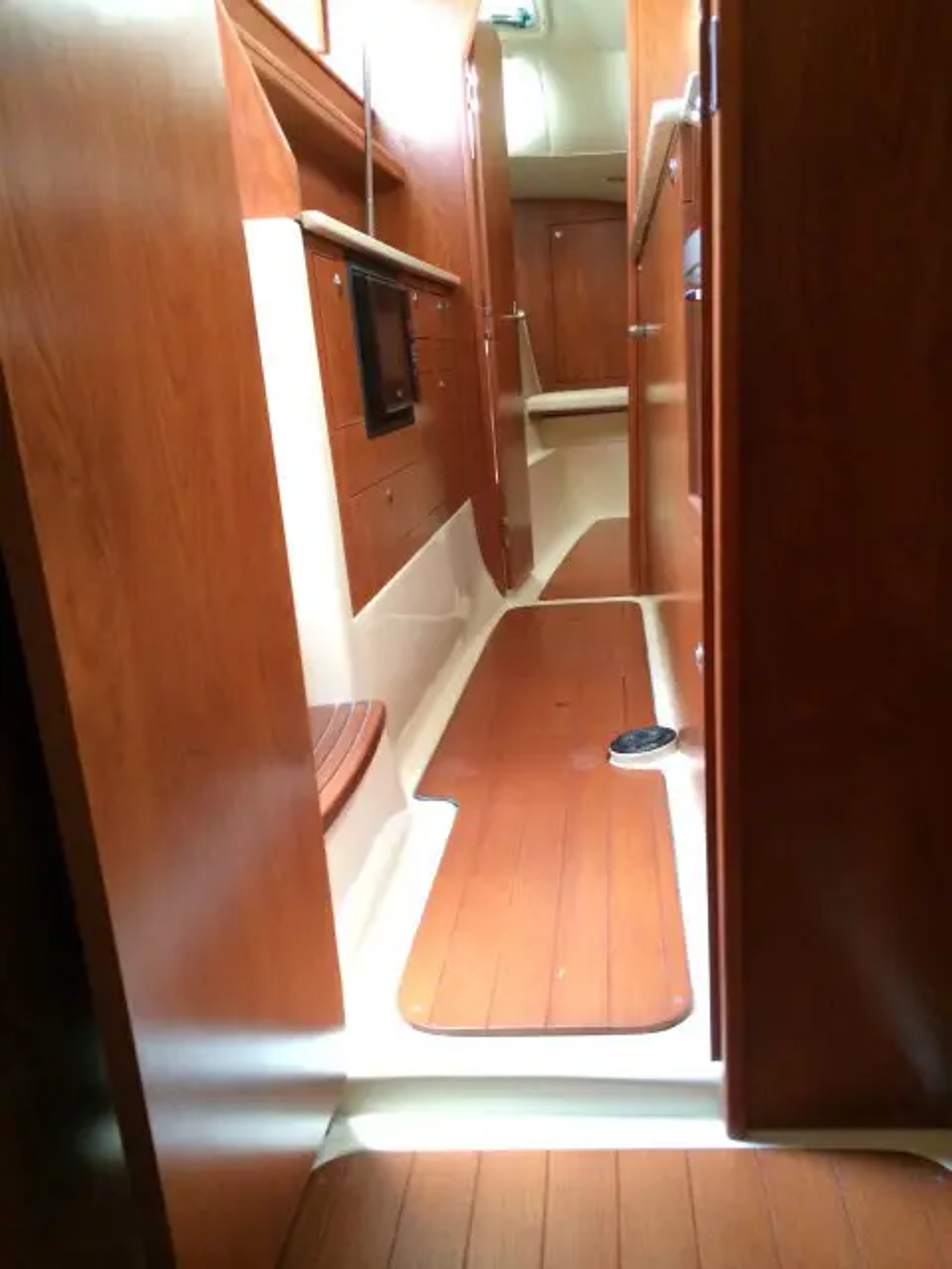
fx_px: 1100
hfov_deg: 46.8
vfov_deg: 60.0
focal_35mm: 30
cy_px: 634
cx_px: 476
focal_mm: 4.12
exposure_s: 1/20
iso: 320
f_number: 2.2
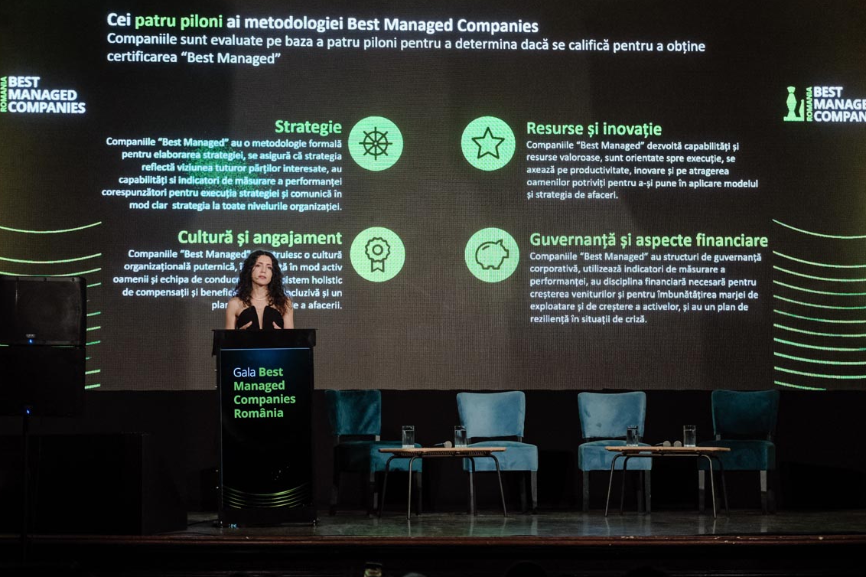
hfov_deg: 16.7
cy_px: 278
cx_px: 425
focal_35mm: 123
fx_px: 2958
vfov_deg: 11.1
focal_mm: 77.3
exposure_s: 1/400
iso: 3200
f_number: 3.2
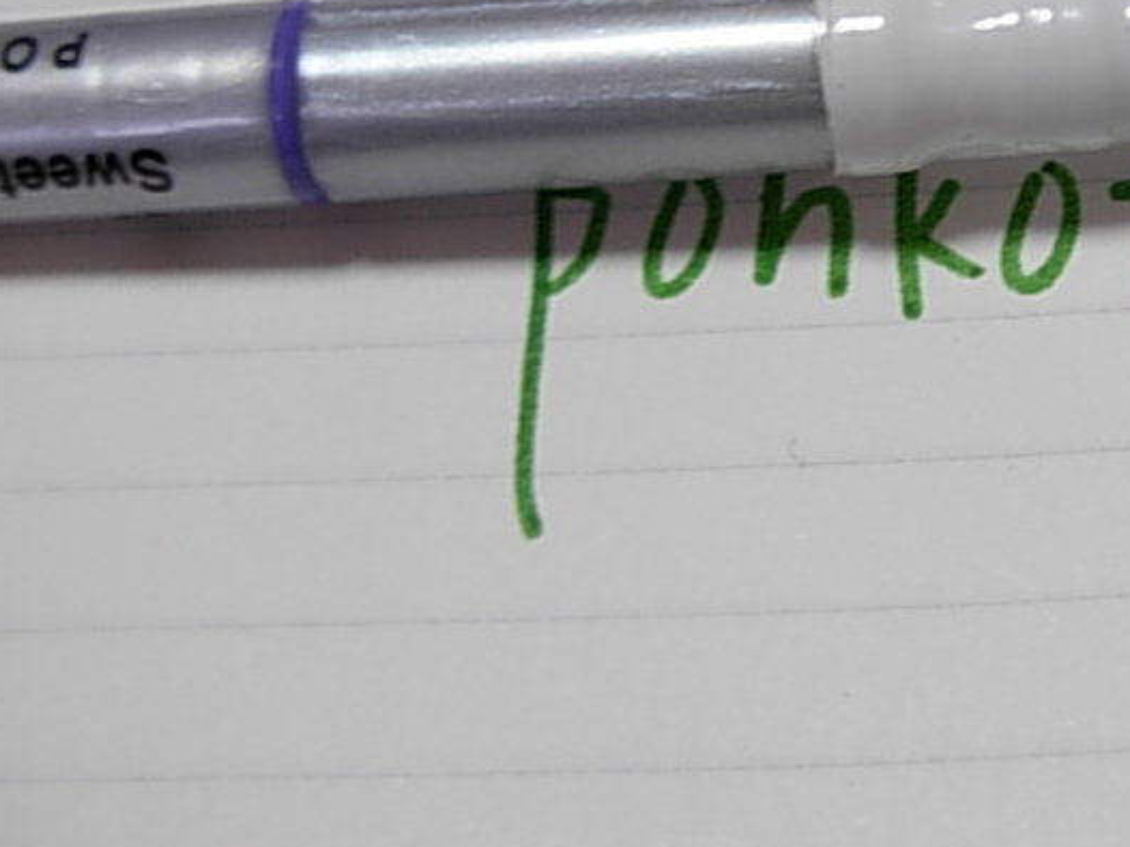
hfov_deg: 25.4
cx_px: 1053
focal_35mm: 74
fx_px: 2415
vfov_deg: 19.5
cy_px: 88
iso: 79
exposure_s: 1/11.3
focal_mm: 6.3
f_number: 2.9
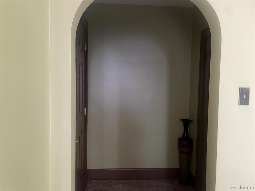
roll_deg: +0.1
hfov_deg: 67.3
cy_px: 96
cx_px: 128
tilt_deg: -2.0
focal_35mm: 26
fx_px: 192
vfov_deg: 53.1
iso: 640
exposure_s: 1/32
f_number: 1.6
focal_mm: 4.2
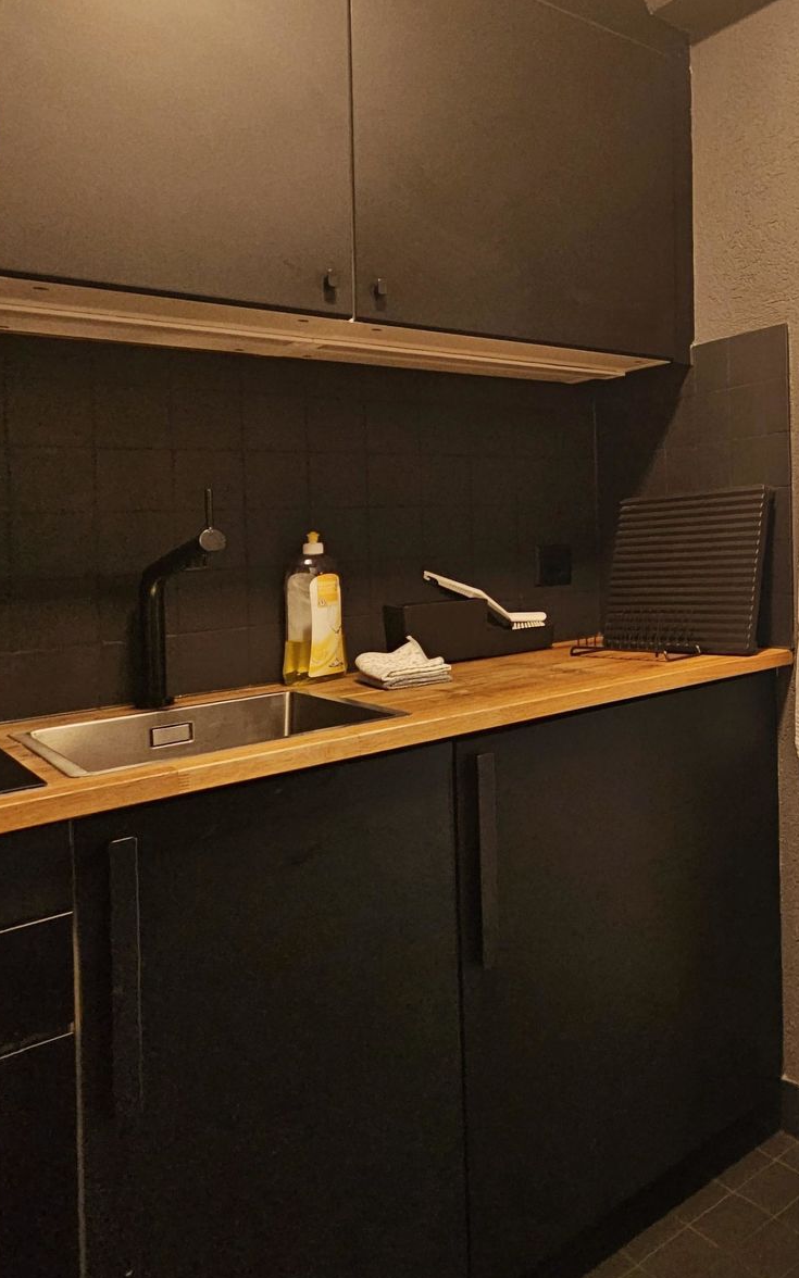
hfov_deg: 40.5
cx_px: 891
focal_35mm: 24
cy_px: 501
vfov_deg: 73.8
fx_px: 836
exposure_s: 1/50
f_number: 2.2
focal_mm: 2.2
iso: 250
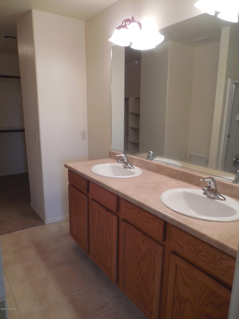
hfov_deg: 54.9
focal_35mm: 25
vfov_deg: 69.4
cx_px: 120
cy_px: 160
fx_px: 230
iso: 180
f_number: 3.3
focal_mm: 4.5
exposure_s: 1/30
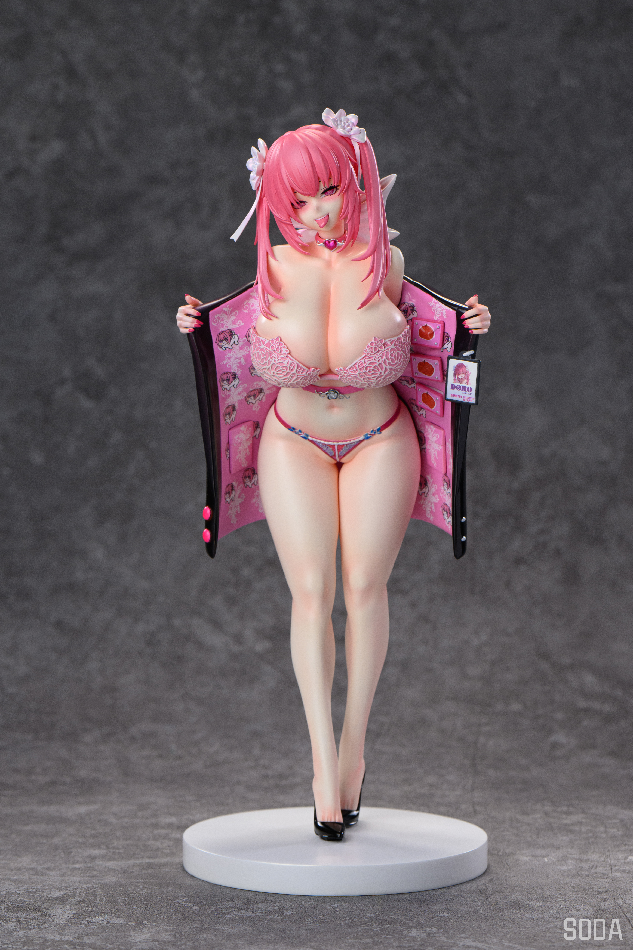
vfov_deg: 15.8
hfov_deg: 10.5
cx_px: 316
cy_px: 475
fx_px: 3430
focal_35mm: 130
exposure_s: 1/125
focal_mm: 87
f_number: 8
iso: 320
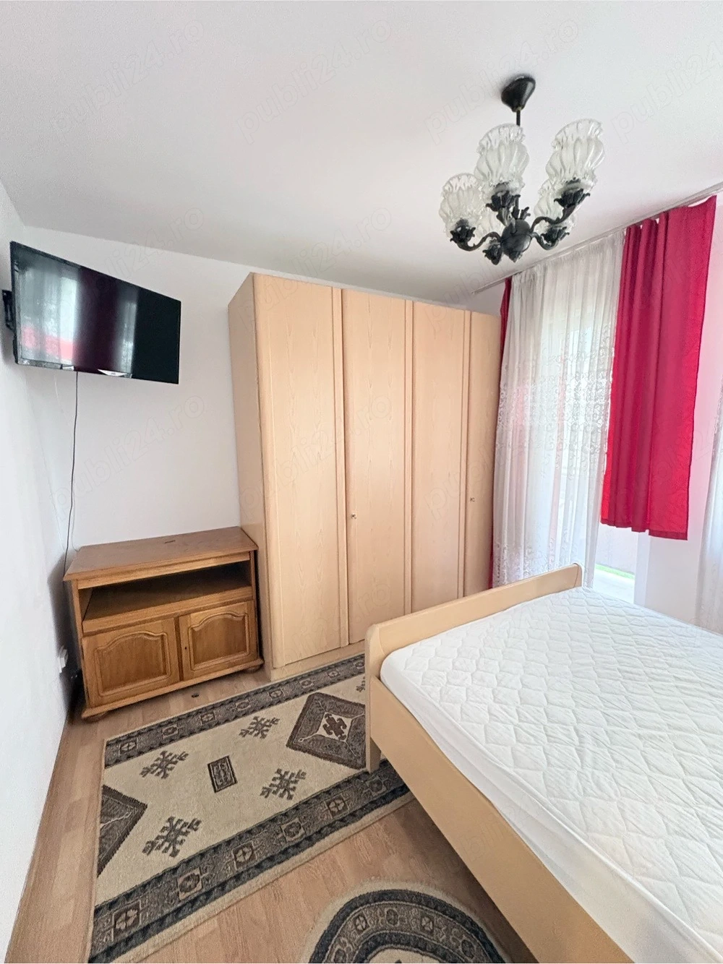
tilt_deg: -6.1
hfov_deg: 85.7
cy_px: 482
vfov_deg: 102.1
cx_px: 362
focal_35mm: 14
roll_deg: +0.6
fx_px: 390
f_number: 2.2
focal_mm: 2.22
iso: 800
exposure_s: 1/45
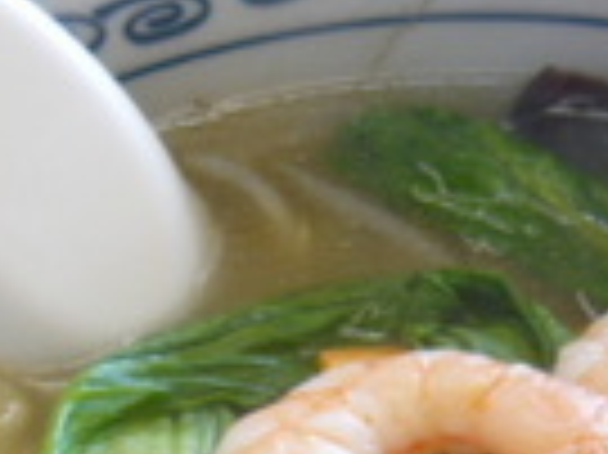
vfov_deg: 13.8
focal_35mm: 103
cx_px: 432
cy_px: 582
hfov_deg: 19.0
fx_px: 1807
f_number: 2.8
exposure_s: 1/30
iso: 100
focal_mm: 5.5
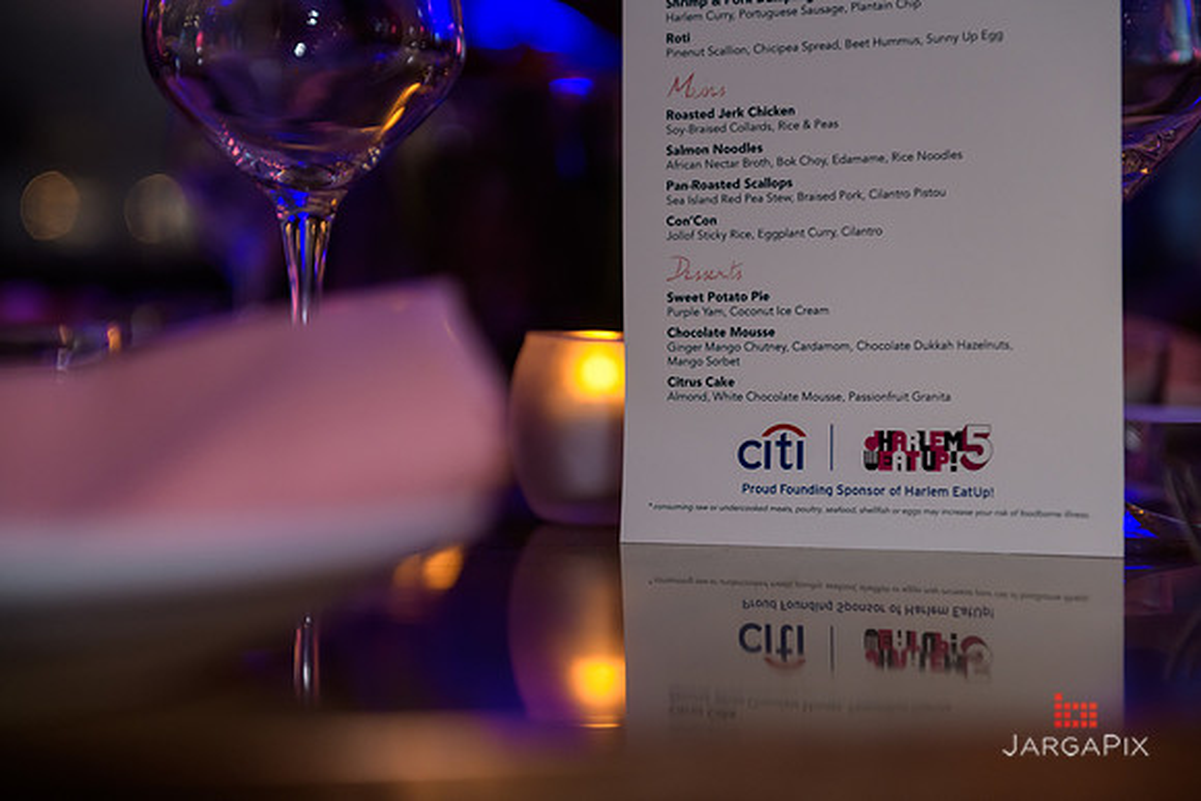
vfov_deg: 19.5
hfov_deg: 28.8
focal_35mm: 70
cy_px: 400
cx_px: 600
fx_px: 2336
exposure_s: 1/125
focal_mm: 70
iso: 1000
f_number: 3.2
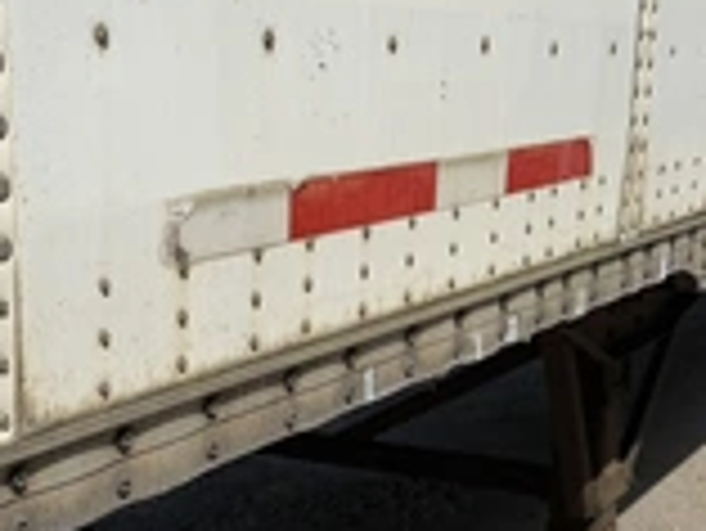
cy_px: 396
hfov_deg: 31.5
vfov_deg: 23.8
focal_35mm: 61
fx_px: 1245
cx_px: 265
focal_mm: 6.76
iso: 80
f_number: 1.78
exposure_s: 1/7353
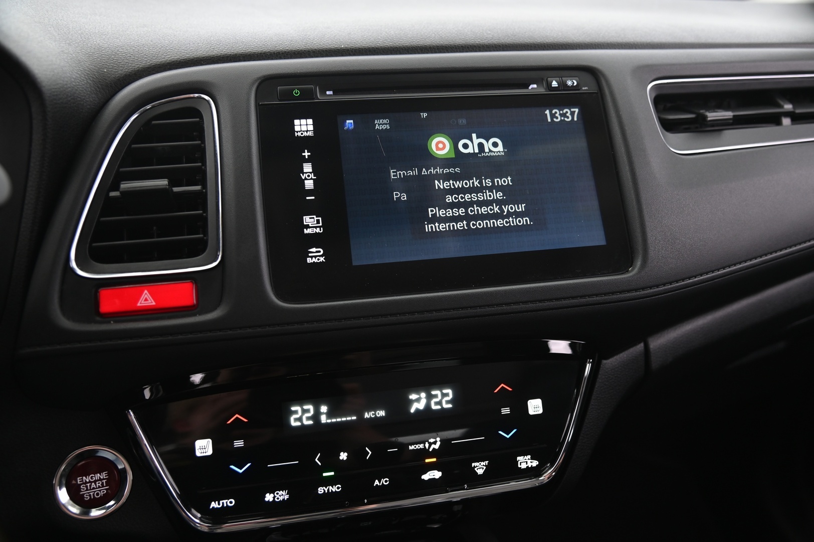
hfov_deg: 58.8
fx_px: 723
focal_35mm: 32
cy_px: 271
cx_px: 407
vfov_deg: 41.1
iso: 1250
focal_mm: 32
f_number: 4
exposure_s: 1/10
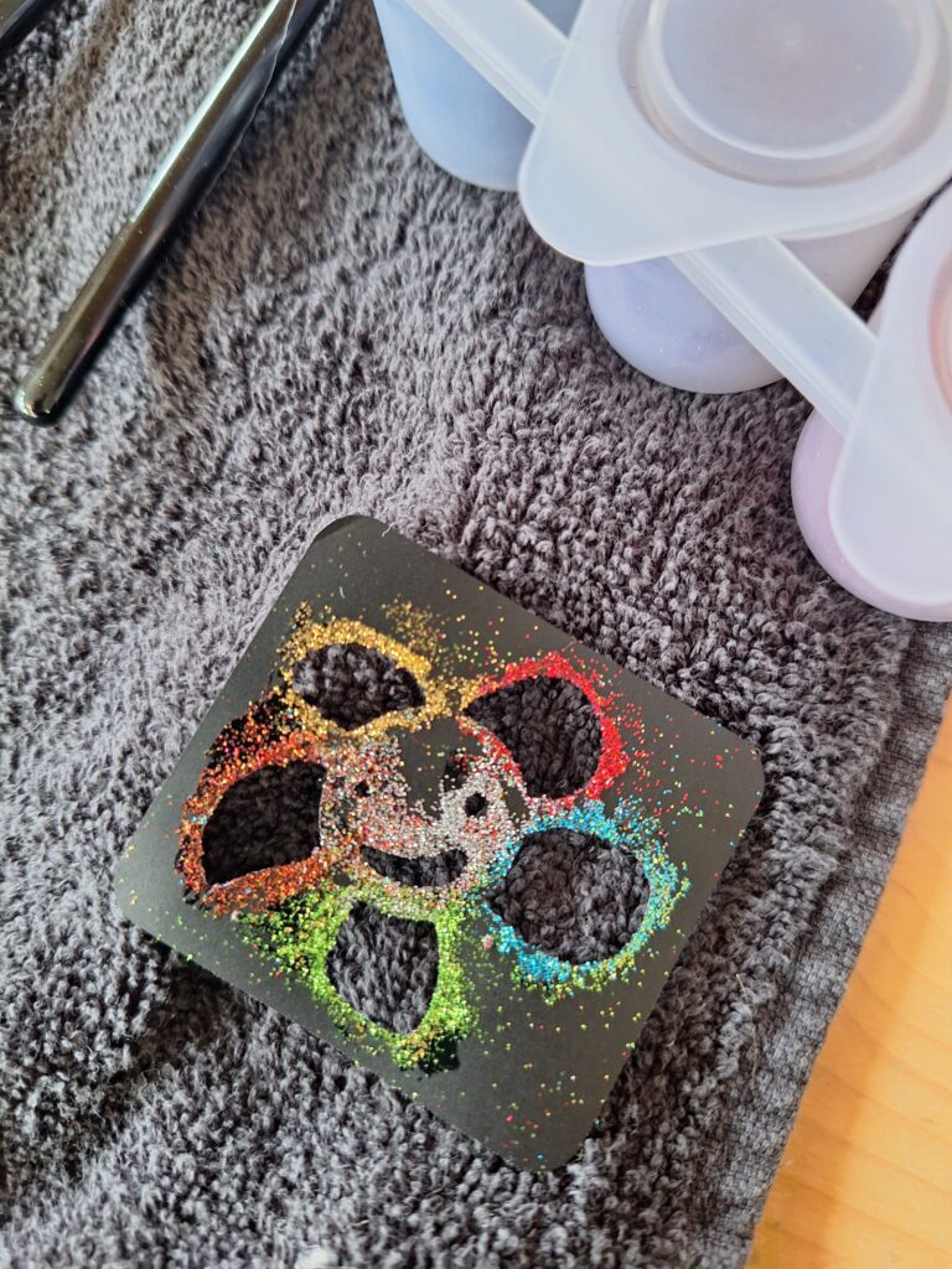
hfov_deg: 58.9
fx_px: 843
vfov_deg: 73.9
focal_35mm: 23
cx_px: 476
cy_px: 634
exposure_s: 1/50
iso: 200
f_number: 1.8
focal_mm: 5.54
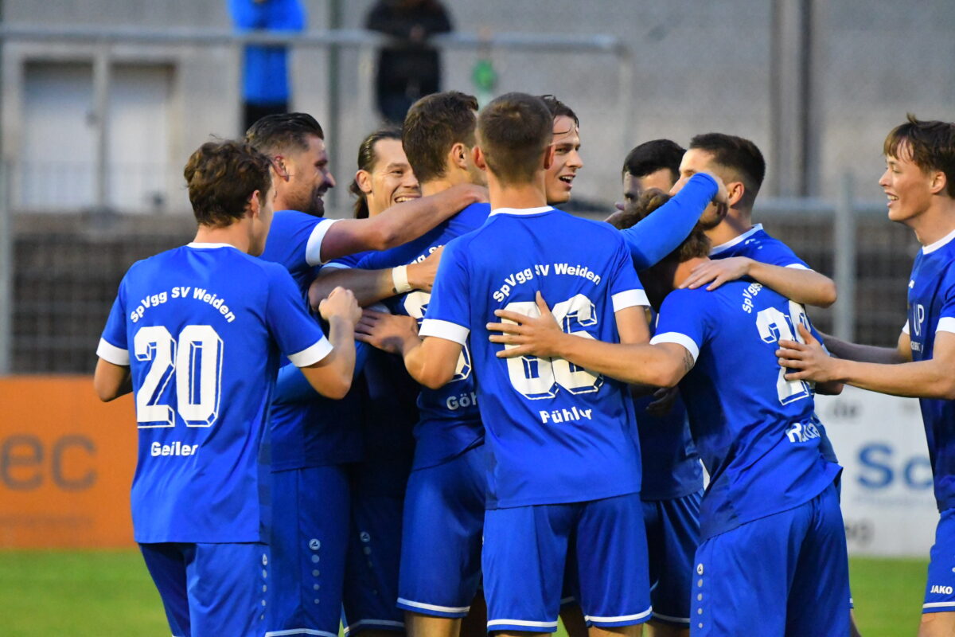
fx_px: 13926
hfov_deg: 3.9
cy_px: 318
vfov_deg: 2.6
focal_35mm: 525
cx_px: 478
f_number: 5.6
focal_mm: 350
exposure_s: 1/320
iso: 12800
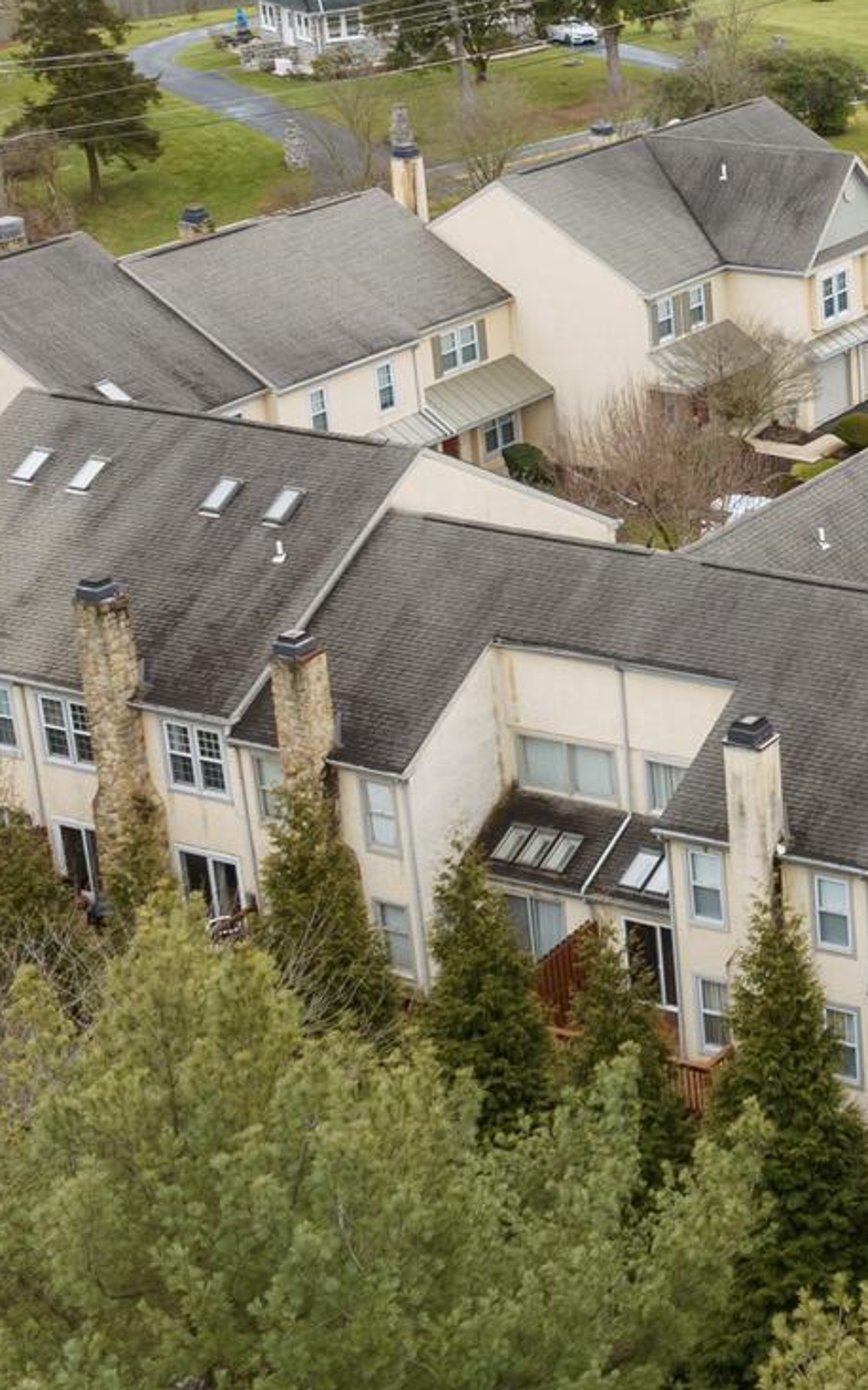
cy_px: 519
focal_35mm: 71
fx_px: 2688
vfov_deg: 28.9
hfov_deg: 16.7
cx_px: 1281
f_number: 2.8
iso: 230
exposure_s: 1/60
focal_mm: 12.29
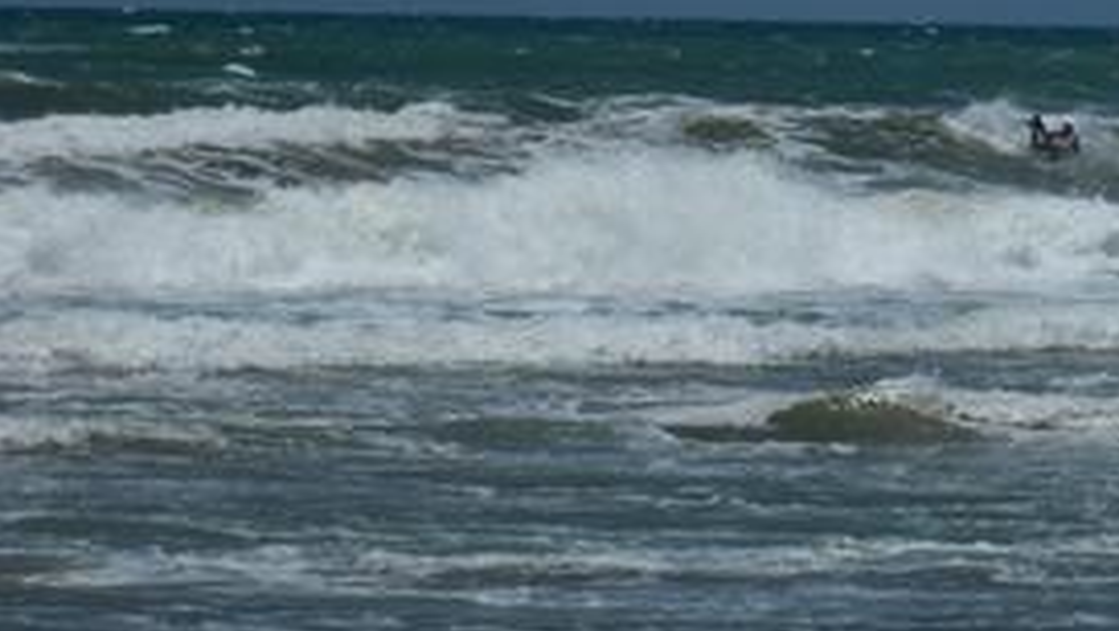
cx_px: 1084
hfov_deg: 9.3
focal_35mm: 230
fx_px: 6829
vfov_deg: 5.3
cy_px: 139
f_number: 8.7
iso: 64
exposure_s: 1/640
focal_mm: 18.8
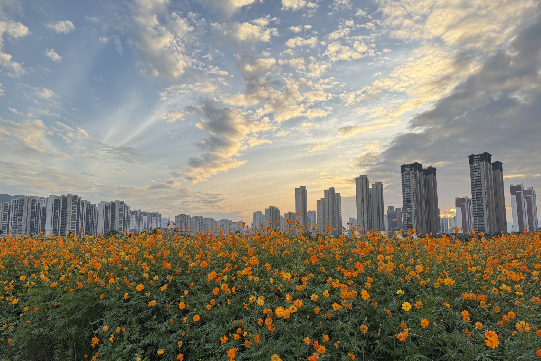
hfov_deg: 71.5
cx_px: 271
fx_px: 376
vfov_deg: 51.2
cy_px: 200
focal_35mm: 25
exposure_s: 1/617
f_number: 1.78
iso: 100
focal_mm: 6.76
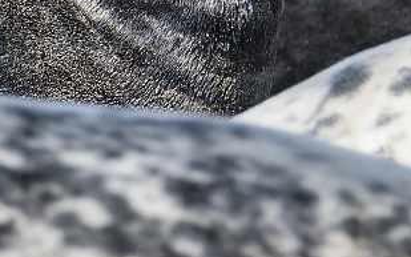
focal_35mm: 1352
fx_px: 15141
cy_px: -89
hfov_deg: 1.6
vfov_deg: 1.0
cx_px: 74
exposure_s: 1/320
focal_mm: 400
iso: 100
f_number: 7.1
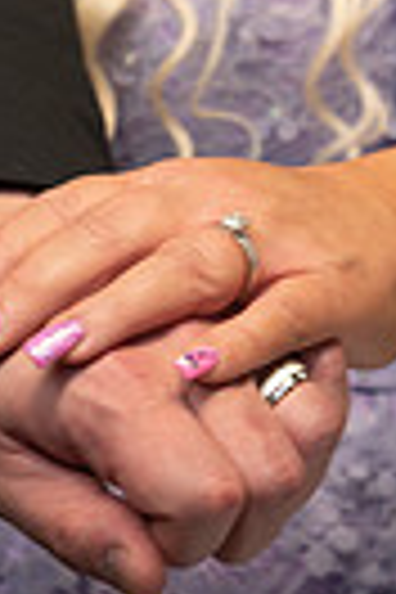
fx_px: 3927
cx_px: 153
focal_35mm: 238
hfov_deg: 5.8
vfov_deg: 8.5
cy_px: -238
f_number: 4
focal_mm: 70
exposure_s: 1/50
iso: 400
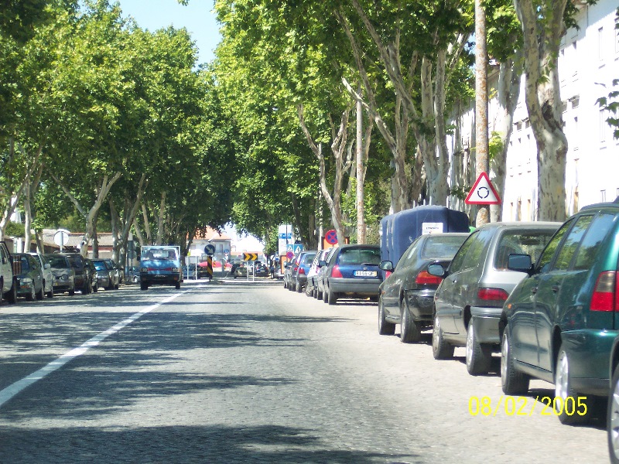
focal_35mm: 114
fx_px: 2039
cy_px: 232
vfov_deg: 13.0
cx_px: 310
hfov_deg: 17.3
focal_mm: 24
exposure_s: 1/250
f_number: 4.8
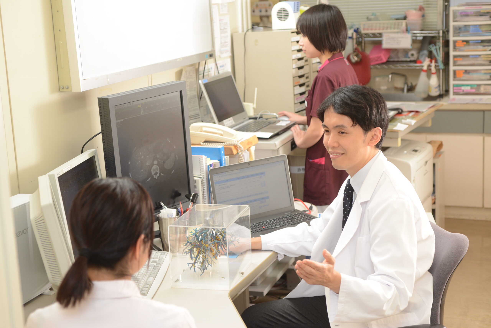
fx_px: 818
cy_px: 164
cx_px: 246
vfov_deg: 22.6
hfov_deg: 33.4
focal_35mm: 60
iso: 400
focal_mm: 60
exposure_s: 1/180
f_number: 4
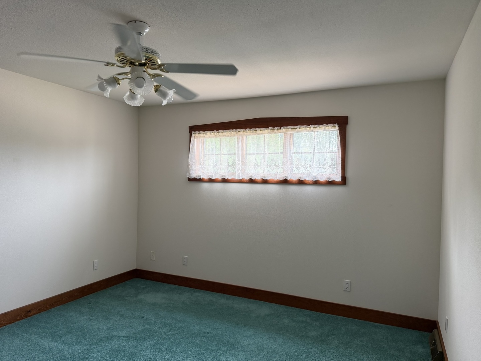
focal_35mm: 24
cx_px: 240
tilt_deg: -0.6
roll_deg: -0.7
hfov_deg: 71.6
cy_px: 180
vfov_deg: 56.8
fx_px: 333
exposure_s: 1/60
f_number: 1.78
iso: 200
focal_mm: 6.76
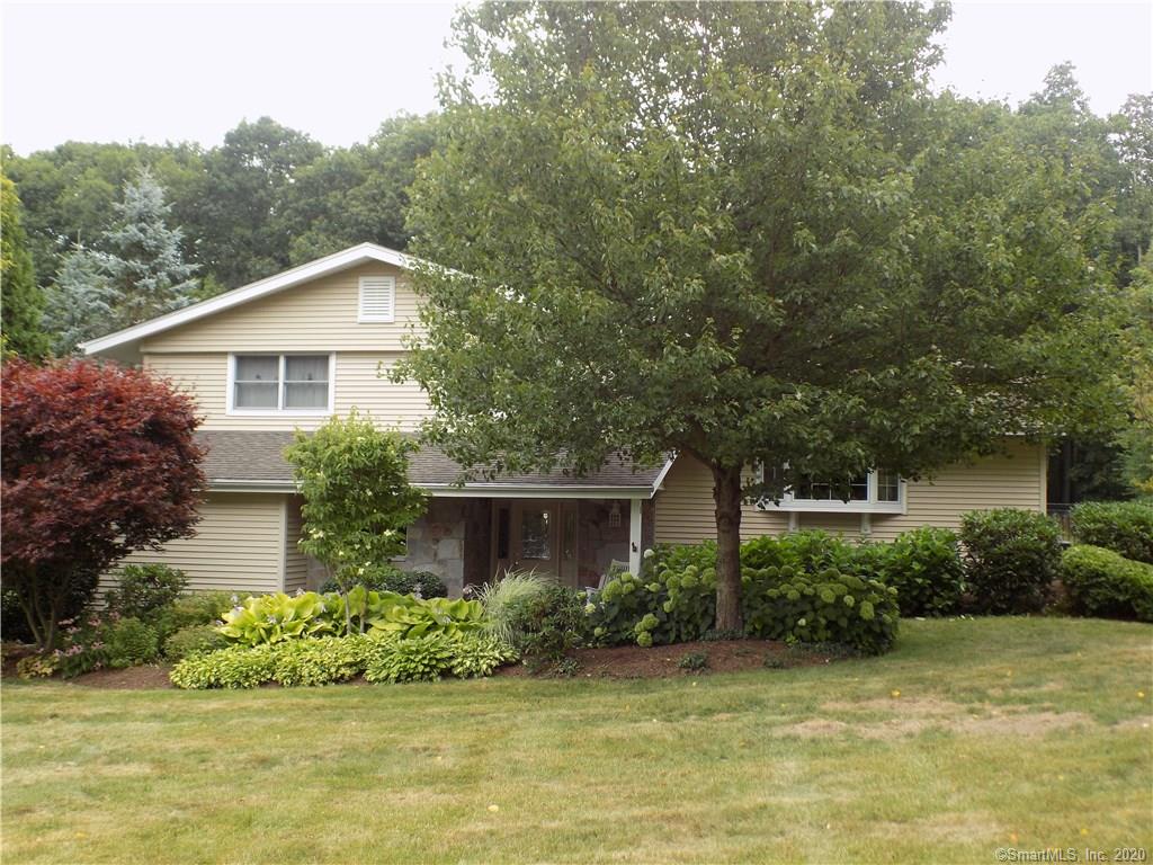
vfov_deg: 38.7
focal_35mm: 37
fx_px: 1232
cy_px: 432
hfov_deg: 50.1
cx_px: 576
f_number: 3.5
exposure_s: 1/100
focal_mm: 6.6
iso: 80
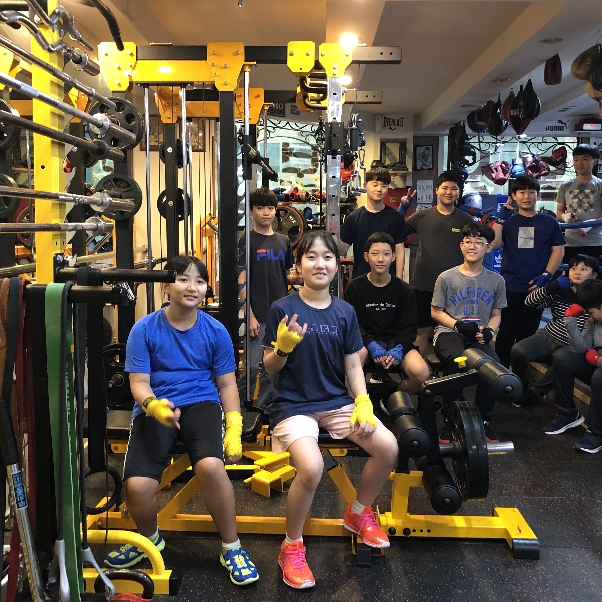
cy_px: 298
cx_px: 306
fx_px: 669
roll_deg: +0.4
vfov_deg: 48.4
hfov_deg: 48.4
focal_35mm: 34
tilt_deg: -7.0
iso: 100
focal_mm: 4
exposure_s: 1/12
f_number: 1.8
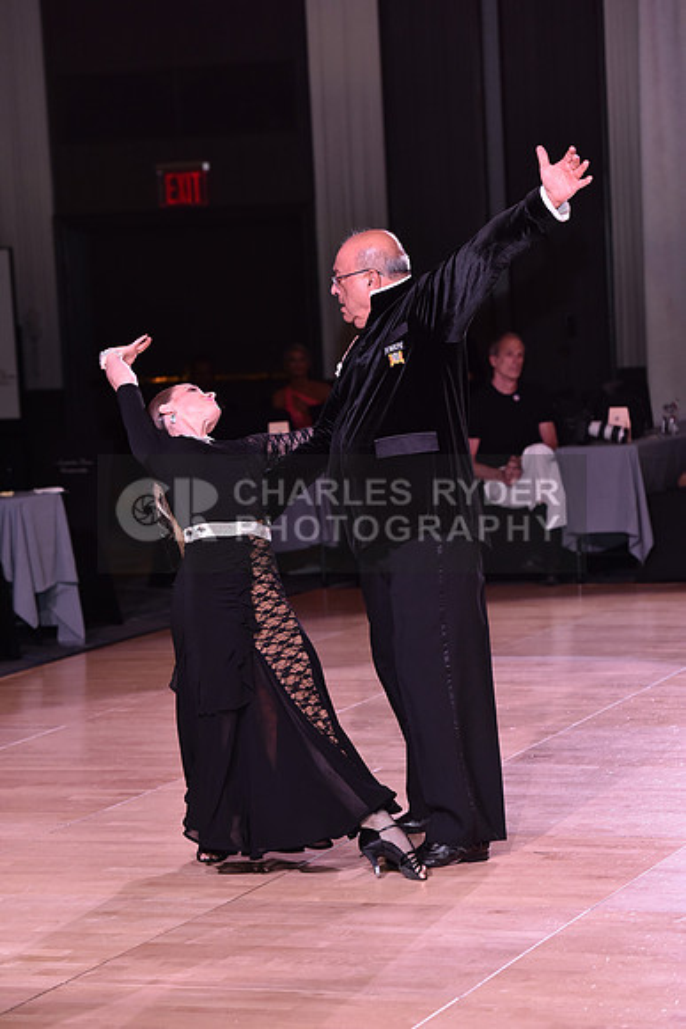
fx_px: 3199
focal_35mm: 112
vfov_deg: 18.3
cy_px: 514
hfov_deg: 12.2
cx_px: 343
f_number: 4.5
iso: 1600
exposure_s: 1/250
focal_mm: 112
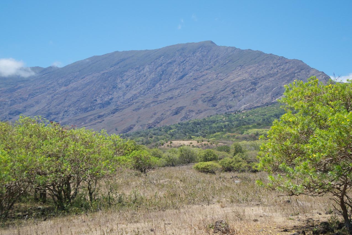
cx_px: 177
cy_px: 128
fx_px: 626
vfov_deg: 21.2
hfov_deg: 31.4
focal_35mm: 64
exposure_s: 1/692
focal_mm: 13
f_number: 3.5
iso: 100
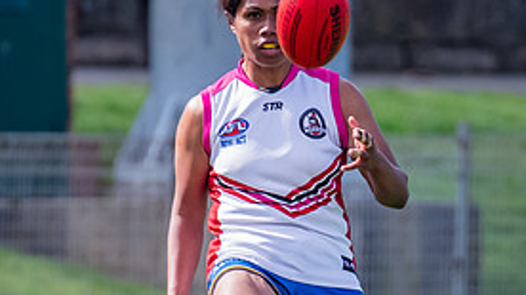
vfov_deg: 0.7
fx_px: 23827
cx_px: 334
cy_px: 222
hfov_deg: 1.3
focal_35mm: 1709
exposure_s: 1/1600
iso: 800
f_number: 6.3
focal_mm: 420
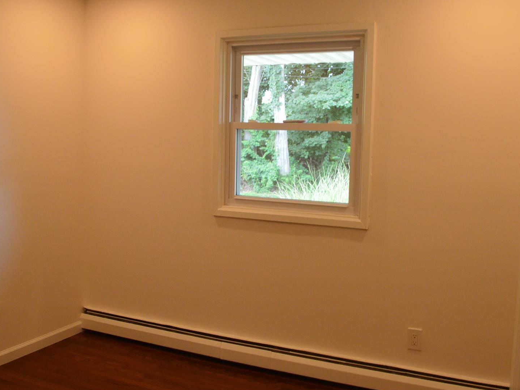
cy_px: 177
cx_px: 257
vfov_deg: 38.6
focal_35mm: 37
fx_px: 556
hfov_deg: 50.1
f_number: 6.3
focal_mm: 18
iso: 800
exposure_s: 1/60
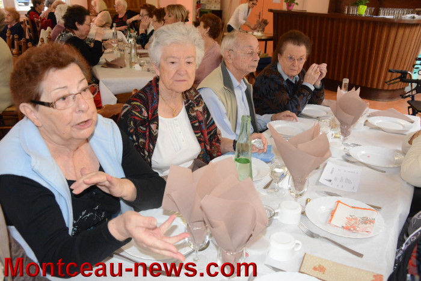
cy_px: 140
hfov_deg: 58.7
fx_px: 374
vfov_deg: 41.1
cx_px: 210
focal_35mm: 32
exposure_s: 1/125
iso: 6400
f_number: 8
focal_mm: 32
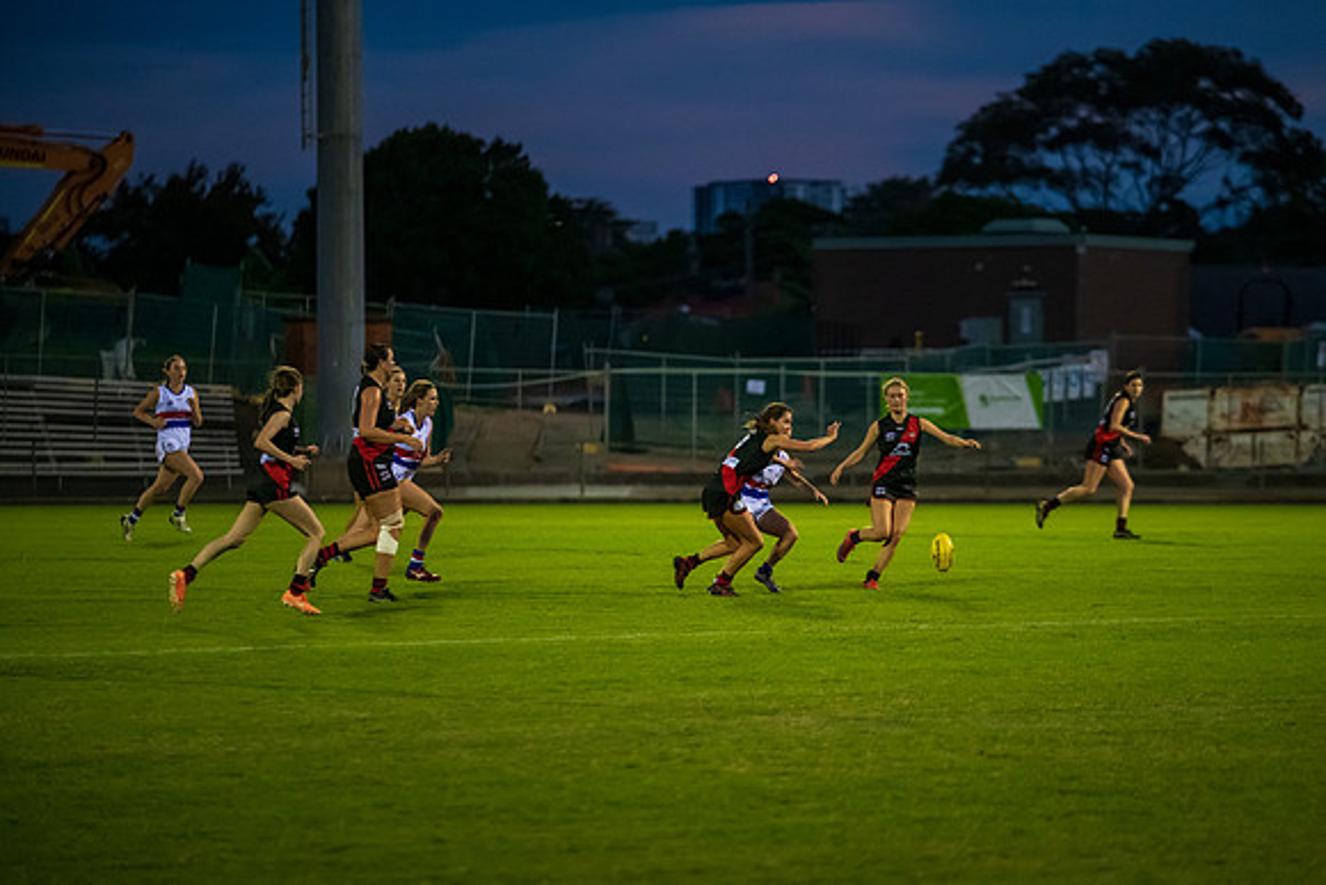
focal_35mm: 229
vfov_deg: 6.0
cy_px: 485
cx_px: 741
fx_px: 8425
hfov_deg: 9.0
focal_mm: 200
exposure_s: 1/800
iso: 3200
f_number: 2.8
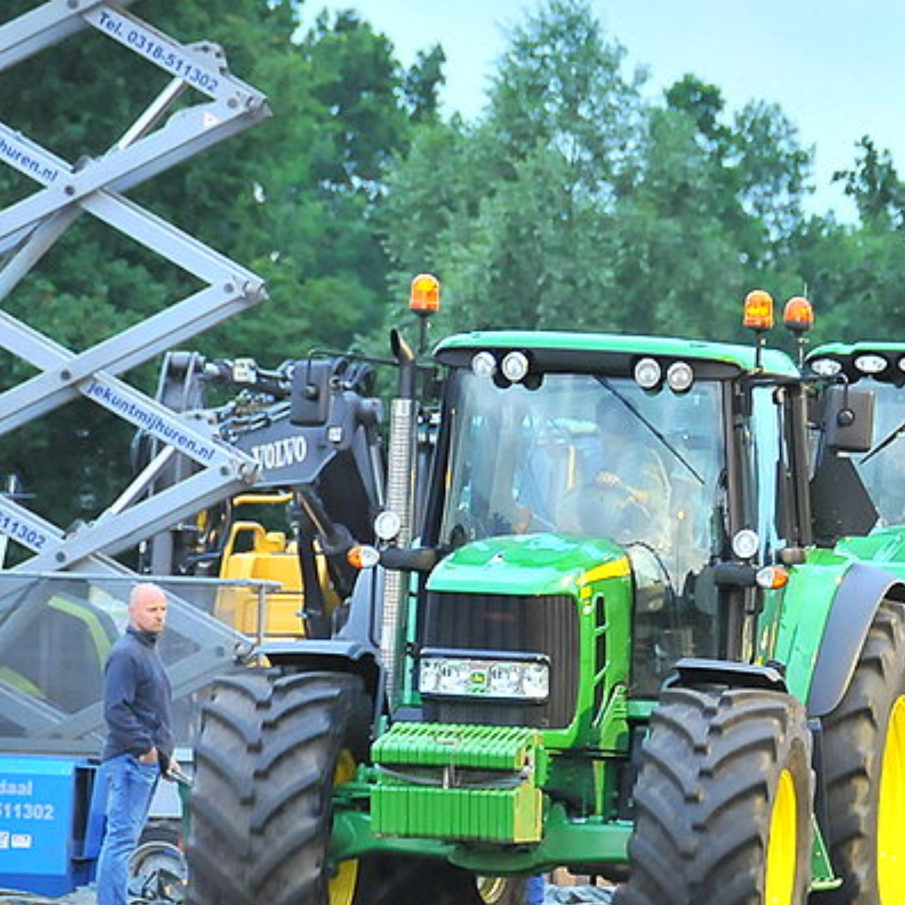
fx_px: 18487
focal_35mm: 625
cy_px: 551
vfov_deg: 2.8
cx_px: 932
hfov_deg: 2.8
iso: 1000
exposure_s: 1/50
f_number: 5.6
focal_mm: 190
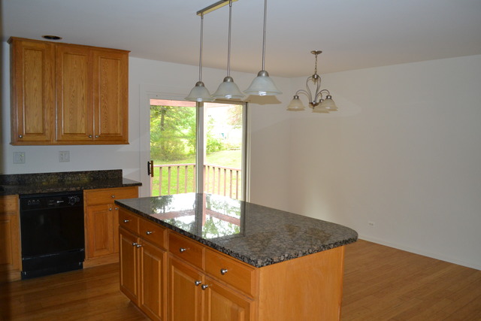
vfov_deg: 48.0
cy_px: 160
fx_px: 361
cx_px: 240
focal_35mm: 27
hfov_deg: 67.4
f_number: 3.5
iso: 900
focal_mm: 18
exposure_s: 1/60
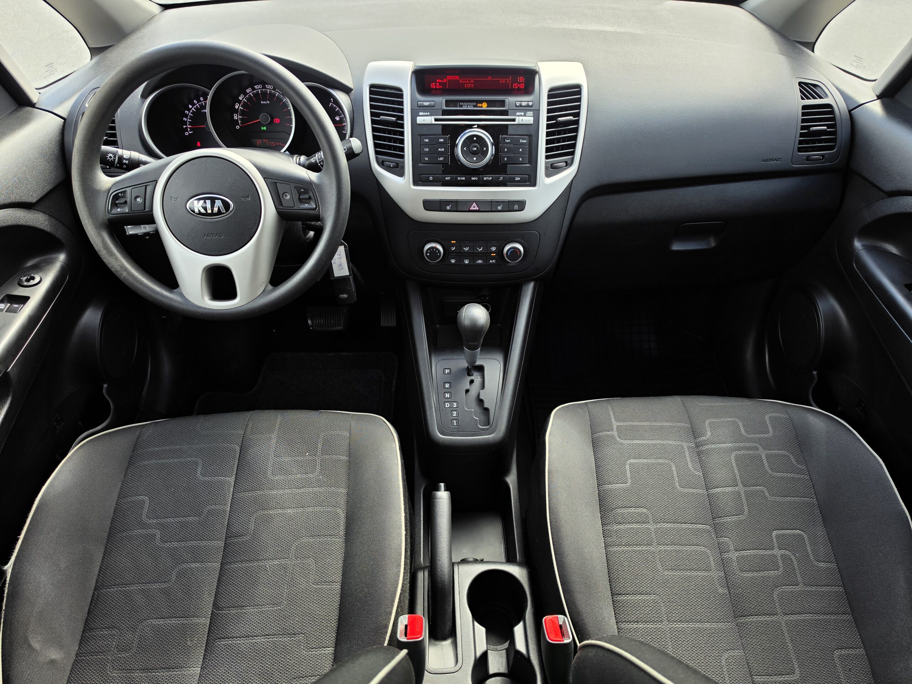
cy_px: 342
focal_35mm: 23
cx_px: 456
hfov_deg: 73.9
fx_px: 606
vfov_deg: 58.9
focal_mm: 6.5
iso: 20
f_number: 1.4
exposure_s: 1/359
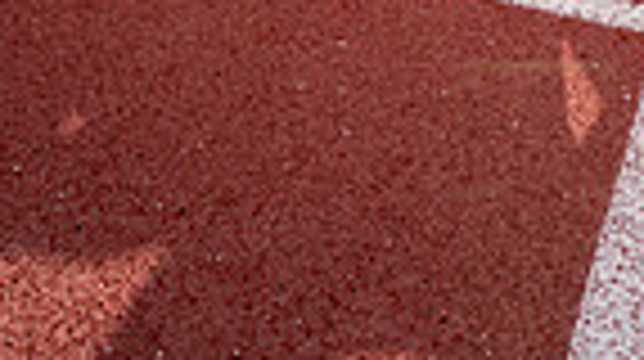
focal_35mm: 66
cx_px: 536
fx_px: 1126
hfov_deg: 30.9
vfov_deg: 12.1
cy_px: -626
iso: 100
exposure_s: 1/250
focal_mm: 20
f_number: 9
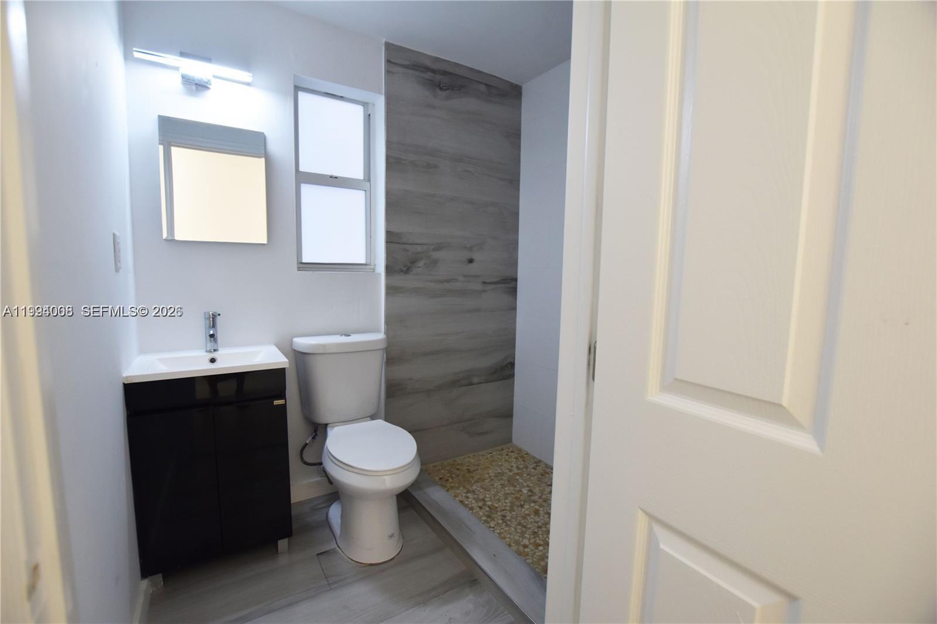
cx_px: 468
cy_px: 312
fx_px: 390
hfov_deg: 100.4
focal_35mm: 15
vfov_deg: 77.3
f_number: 4
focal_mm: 10
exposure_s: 1/60
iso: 720
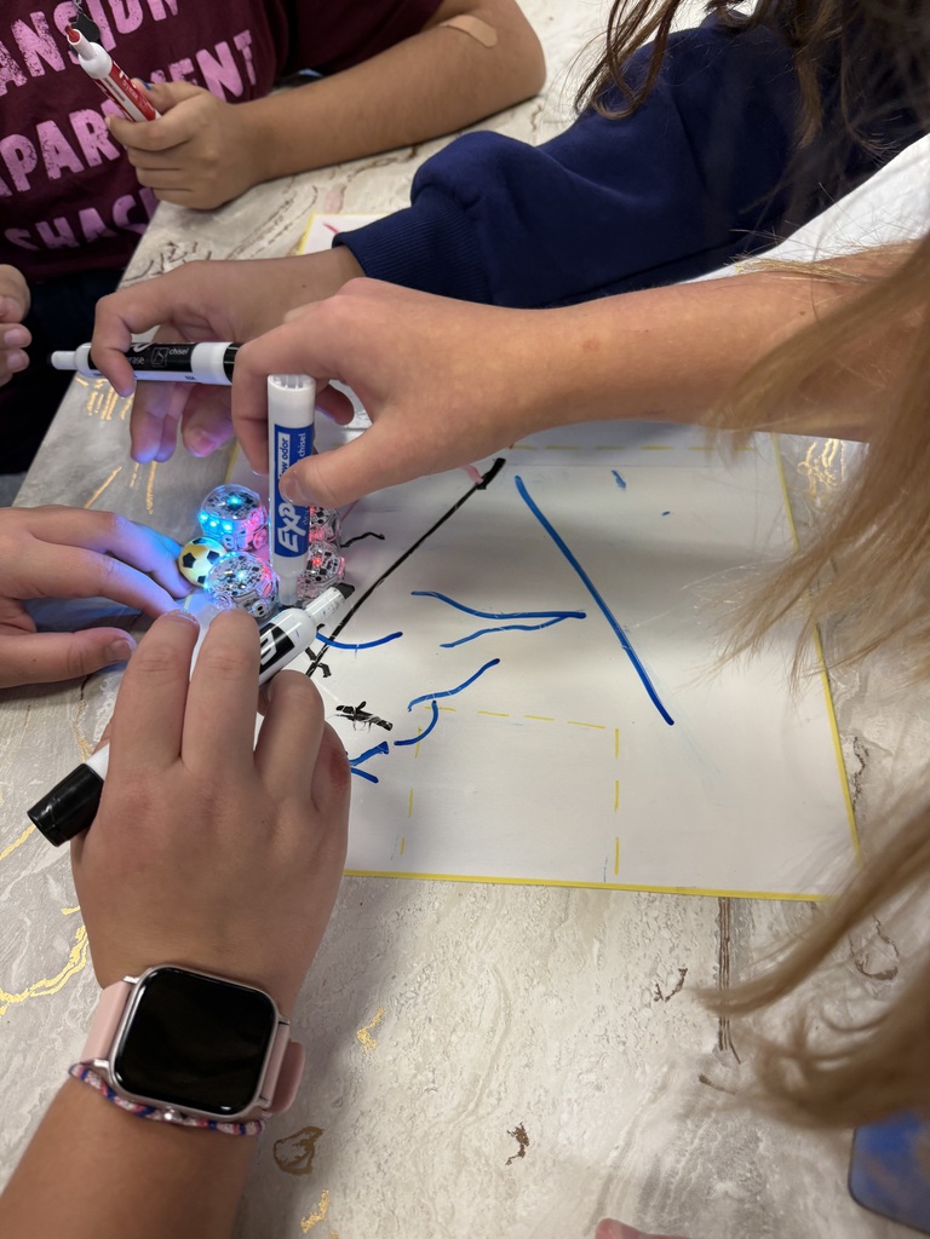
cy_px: 620
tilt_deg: -51.9
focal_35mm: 24
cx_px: 465
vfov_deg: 71.6
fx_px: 860
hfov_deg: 56.8
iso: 125
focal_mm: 6.76
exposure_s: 1/120
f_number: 1.78
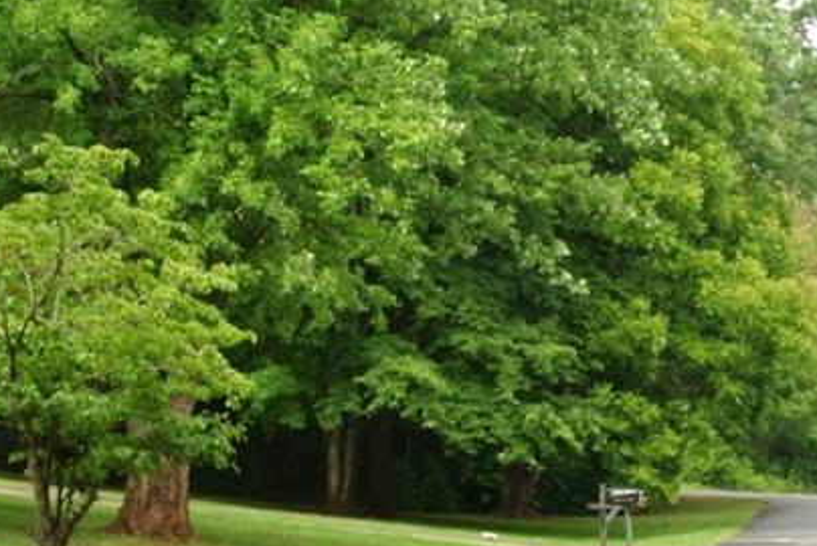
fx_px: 2589
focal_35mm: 114
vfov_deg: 11.9
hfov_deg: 17.4
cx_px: 849
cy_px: 514
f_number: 16
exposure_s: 1/60
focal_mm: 16.9
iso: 400
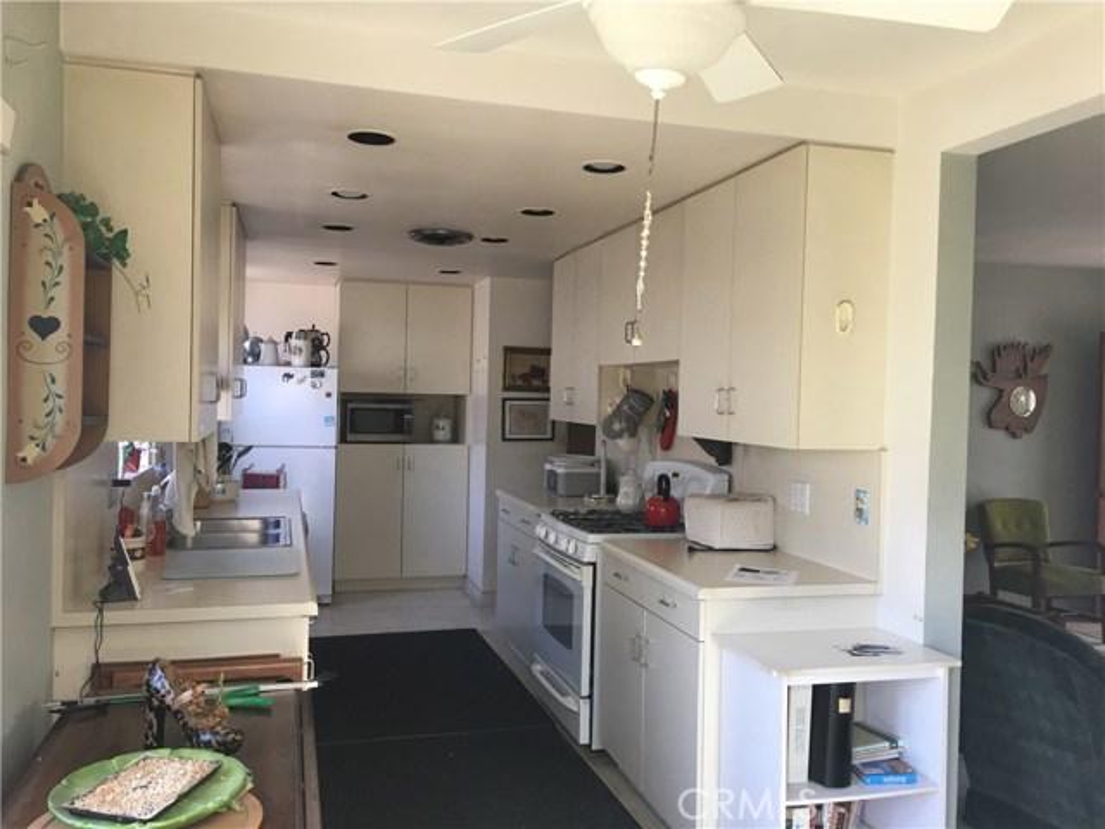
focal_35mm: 29
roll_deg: -2.4
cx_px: 552
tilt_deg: -0.3
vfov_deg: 48.2
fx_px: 926
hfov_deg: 61.7
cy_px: 414
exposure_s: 1/15
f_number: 2.2
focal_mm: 4.15
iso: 25
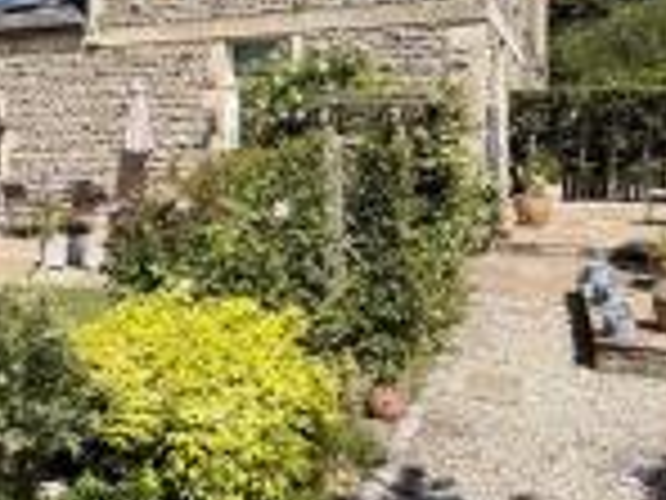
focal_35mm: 40
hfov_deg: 43.3
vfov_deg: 35.4
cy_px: 142
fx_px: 770
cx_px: 83
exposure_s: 1/770
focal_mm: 2.22
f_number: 2.2
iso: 32
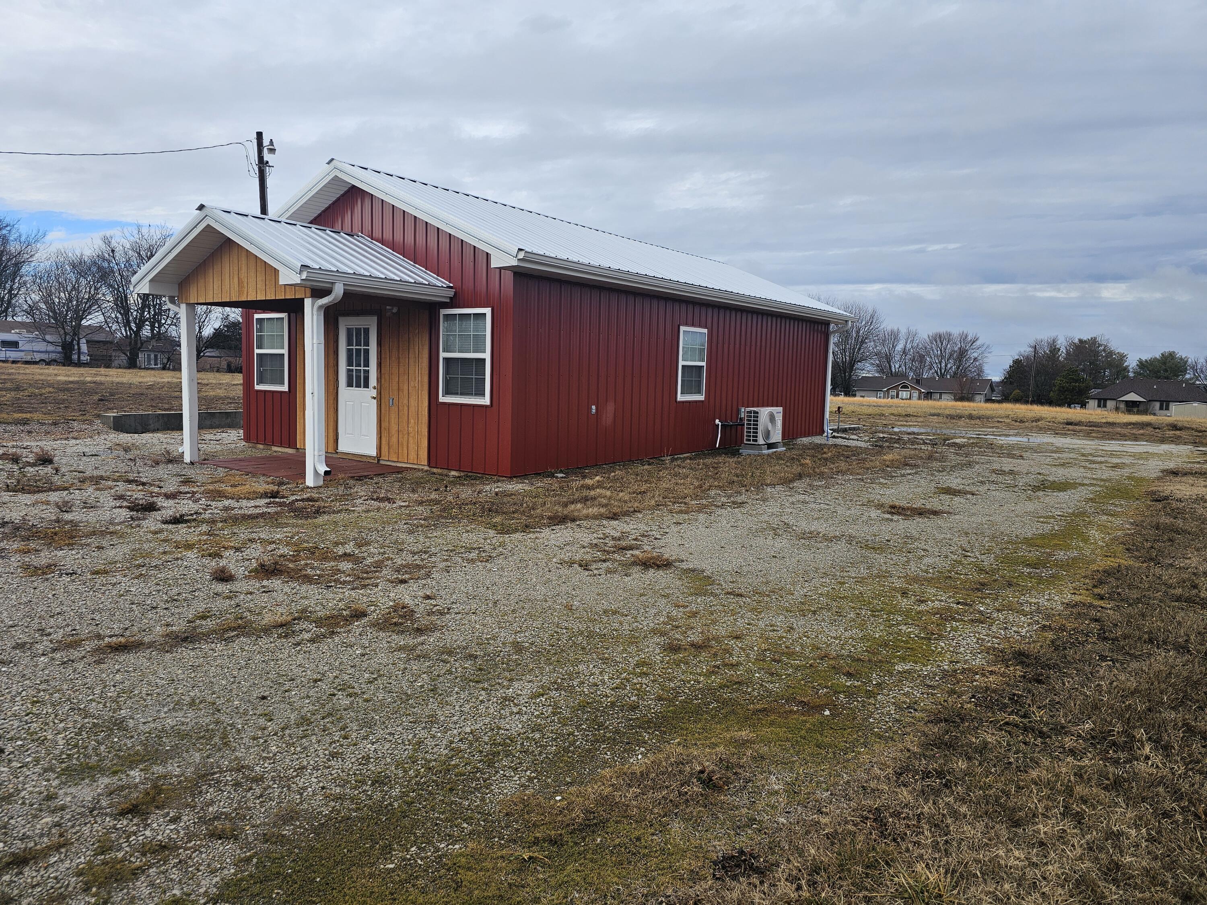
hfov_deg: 73.9
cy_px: 452
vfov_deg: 58.9
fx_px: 802
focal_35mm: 23
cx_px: 604
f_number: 1.7
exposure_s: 1/533
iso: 10
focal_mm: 6.3
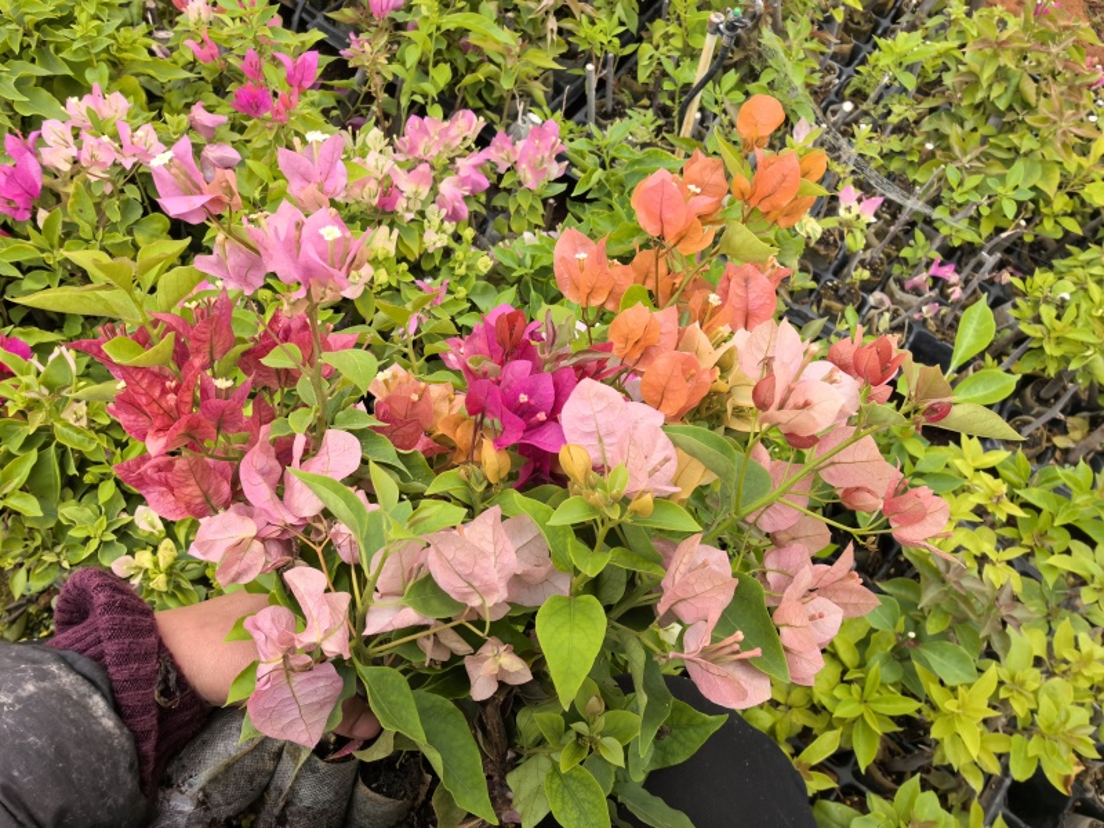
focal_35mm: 29
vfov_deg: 48.2
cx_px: 552
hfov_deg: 61.7
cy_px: 414
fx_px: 925
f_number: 4
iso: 64
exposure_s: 1/100
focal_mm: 5.75
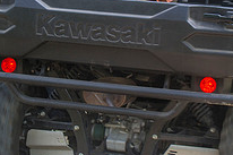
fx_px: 1274
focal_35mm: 197
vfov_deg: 6.9
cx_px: 152
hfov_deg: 10.4
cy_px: -1
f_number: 8
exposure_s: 1/80
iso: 200
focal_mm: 70
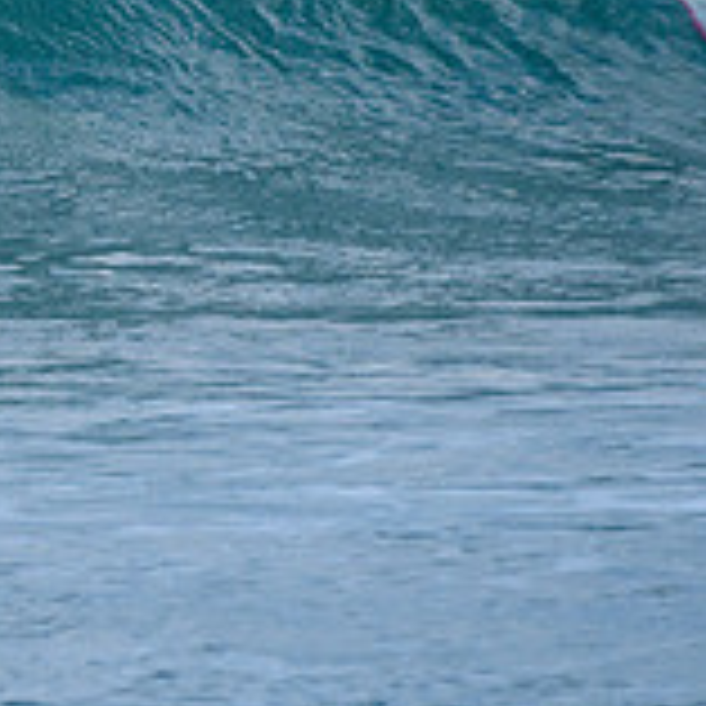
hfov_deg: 0.9
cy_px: 169
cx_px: -589
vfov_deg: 0.9
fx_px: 44465
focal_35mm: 1927
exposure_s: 1/1250
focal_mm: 500
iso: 500
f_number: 5.6
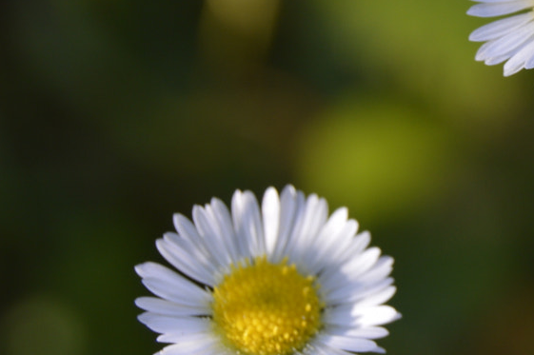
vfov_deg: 5.8
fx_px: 3489
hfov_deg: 8.6
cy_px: 47
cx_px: 669
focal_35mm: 235
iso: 180
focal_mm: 55
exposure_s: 1/125
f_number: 8
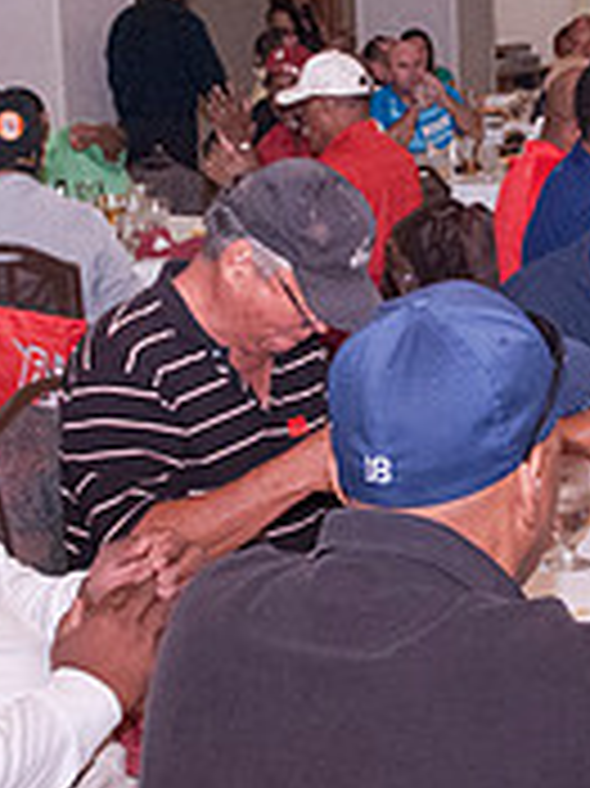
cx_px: 477
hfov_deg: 14.0
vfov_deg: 18.7
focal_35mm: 105
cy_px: 408
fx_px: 2389
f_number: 8
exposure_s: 1/60
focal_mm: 22
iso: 1250
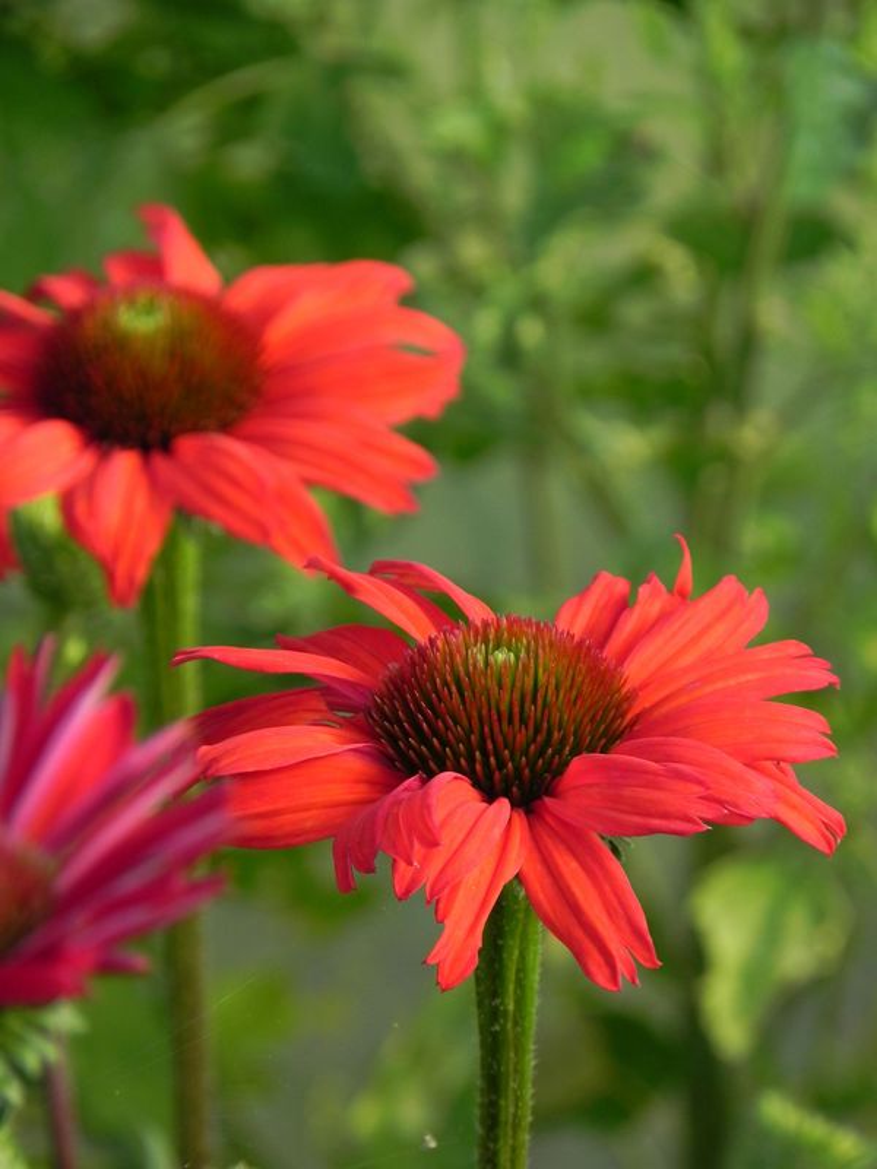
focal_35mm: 377
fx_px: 12735
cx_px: 438
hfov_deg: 3.9
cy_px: 584
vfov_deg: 5.3
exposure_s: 1/320
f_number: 5
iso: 160
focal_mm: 67.2
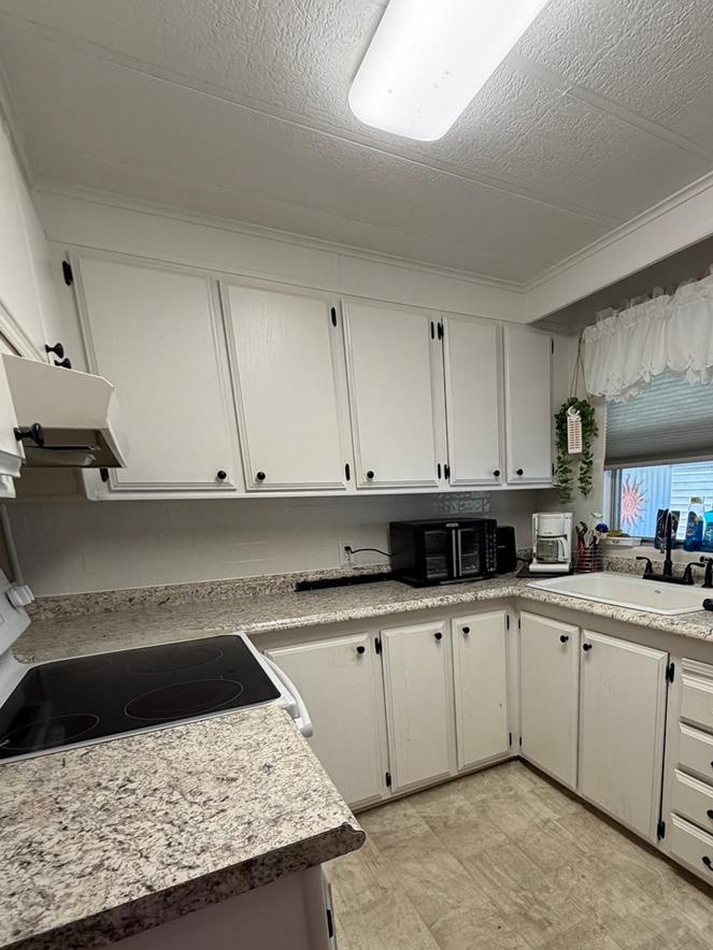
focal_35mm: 19
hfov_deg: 66.8
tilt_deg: -12.5
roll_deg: +1.3
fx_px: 522
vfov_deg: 82.2
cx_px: 475
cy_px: 621
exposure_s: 1/120
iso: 200
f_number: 2.2
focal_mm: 2.22
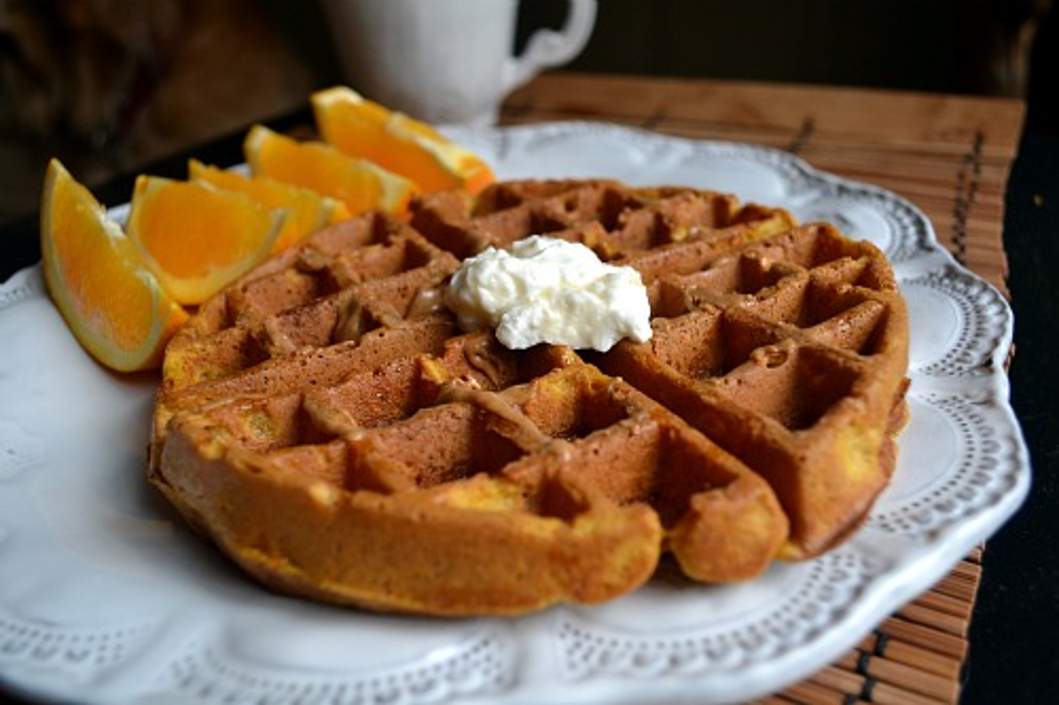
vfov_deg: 39.9
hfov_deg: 57.2
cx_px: 530
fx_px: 970
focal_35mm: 33
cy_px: 352
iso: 450
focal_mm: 22
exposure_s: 1/60
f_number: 4
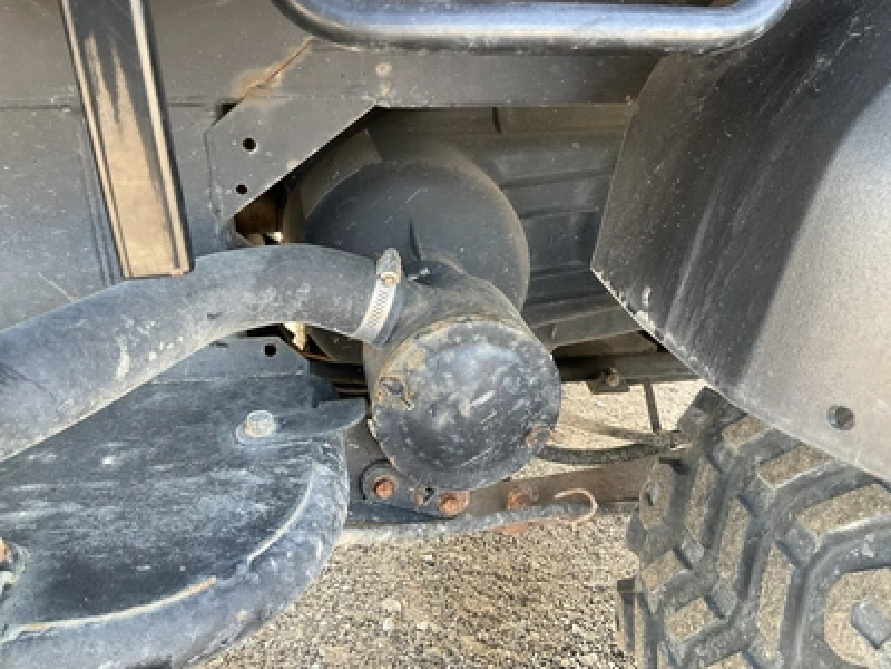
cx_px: 446
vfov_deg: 48.2
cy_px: 334
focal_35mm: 29
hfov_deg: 61.7
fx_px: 746
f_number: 1.8
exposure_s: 1/105
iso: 64
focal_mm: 3
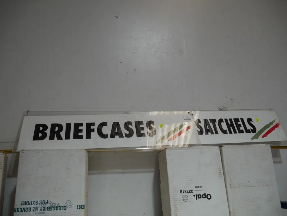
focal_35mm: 30
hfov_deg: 59.9
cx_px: 144
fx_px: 249
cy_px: 108
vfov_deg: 46.8
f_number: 3.6
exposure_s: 1/100
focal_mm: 15
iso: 200
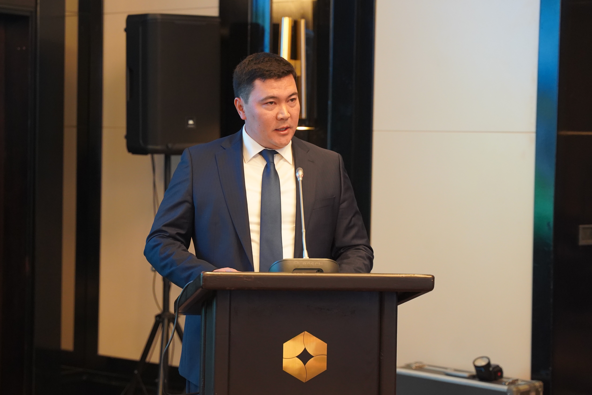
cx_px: 296
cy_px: 198
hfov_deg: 27.0
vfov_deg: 18.2
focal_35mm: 75
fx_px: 1233
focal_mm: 75
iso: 4000
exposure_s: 1/160
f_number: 4
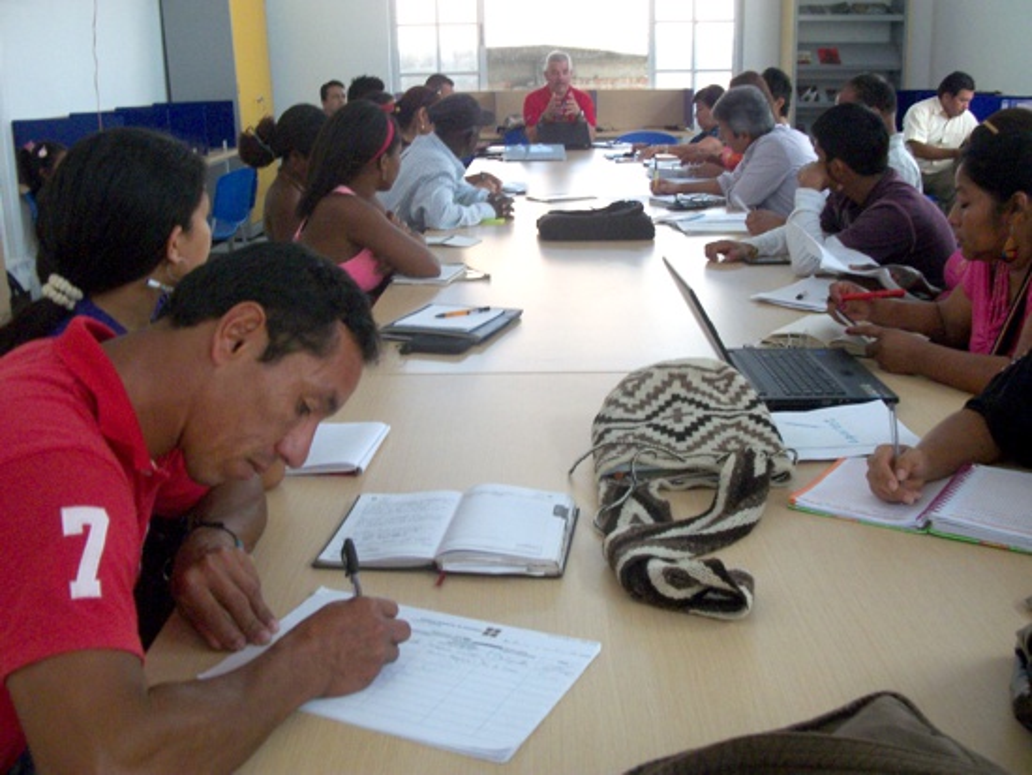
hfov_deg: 46.8
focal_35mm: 40
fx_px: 1193
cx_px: 516
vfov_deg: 36.0
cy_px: 388
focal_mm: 7.1
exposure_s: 1/160
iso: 235
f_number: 3.2
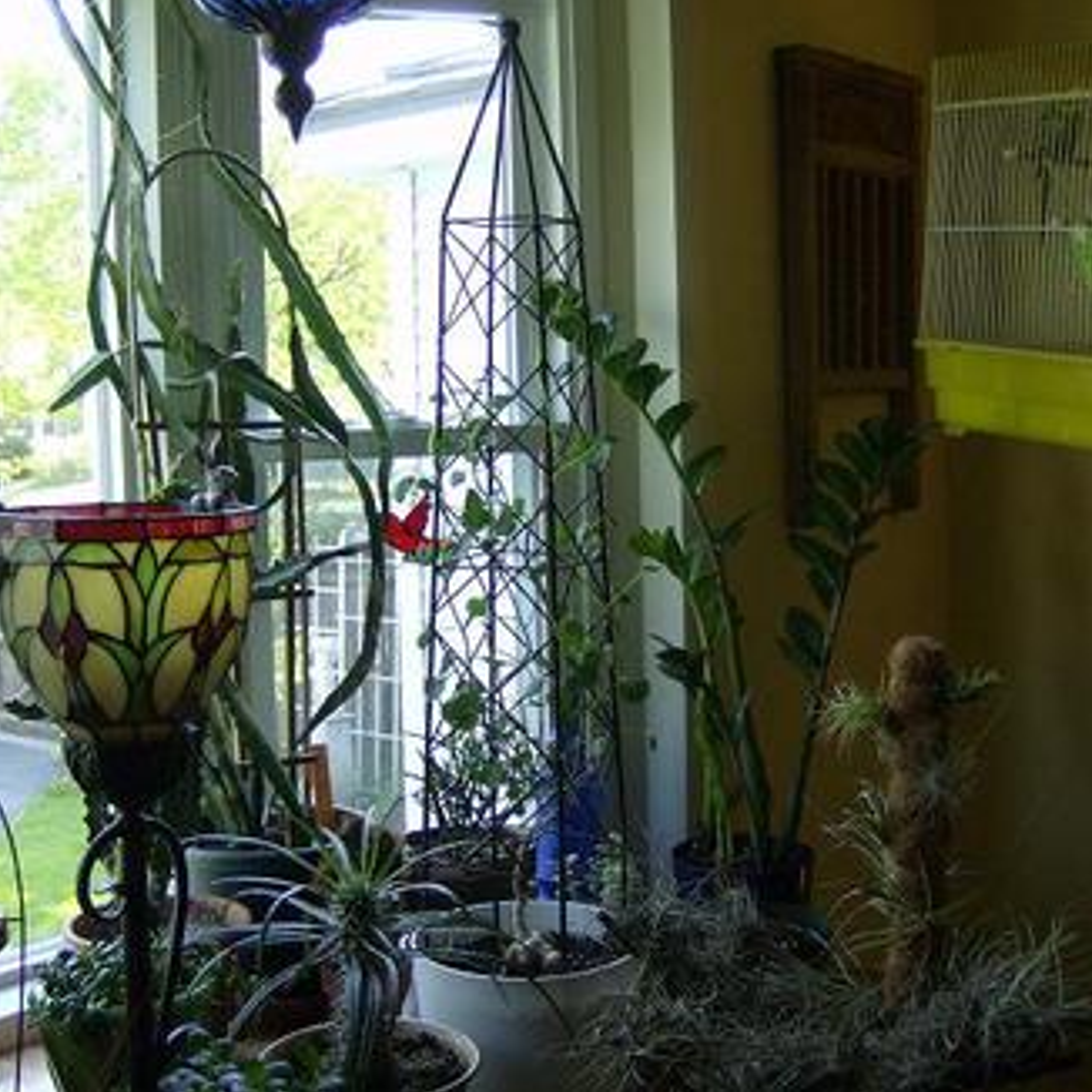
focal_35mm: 43
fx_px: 1535
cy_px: 543
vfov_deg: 39.2
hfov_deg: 39.1
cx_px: 492
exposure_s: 1/64
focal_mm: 6
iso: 168
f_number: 2.8
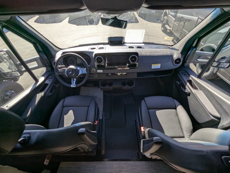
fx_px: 106
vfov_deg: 78.2
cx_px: 115
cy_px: 86
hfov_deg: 94.4
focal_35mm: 16
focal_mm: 2.35
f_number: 2.2
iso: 40
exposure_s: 1/314
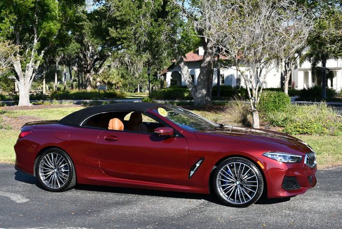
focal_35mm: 48
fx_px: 456
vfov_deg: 28.1
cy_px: 114
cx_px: 171
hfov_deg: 41.1
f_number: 8
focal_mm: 24
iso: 160
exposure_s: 1/250
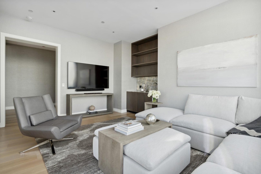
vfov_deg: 70.4
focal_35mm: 17
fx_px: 123
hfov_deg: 93.3
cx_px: 130
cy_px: 87
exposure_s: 1/6
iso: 200
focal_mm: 17
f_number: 8
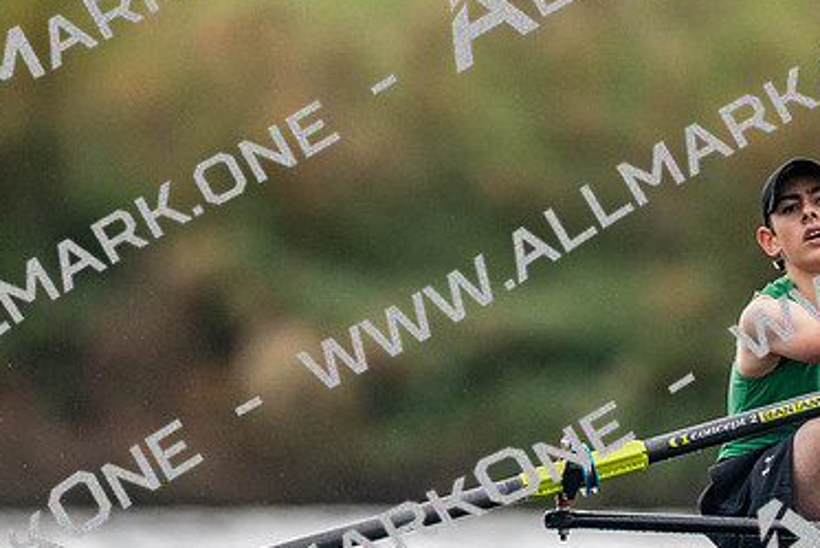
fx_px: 31877
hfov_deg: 1.5
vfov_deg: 1.0
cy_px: 395
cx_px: 569
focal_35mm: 1399
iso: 2200
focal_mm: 600
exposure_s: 1/2500
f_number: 4
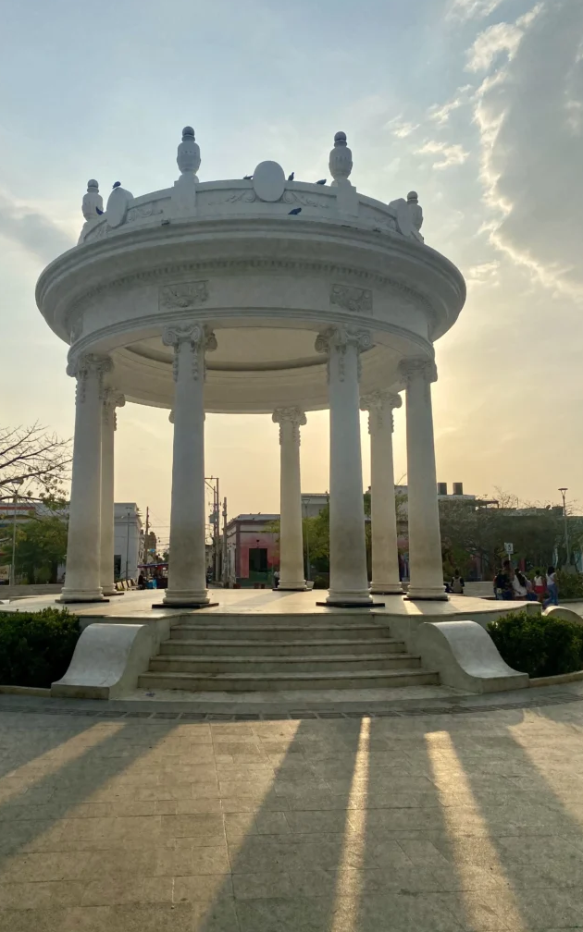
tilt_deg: +8.2
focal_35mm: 28
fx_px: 712
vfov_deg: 66.5
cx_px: 249
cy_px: 460
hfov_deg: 44.4
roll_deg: -0.1
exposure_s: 1/6410
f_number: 1.8
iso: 32
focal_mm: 4.25
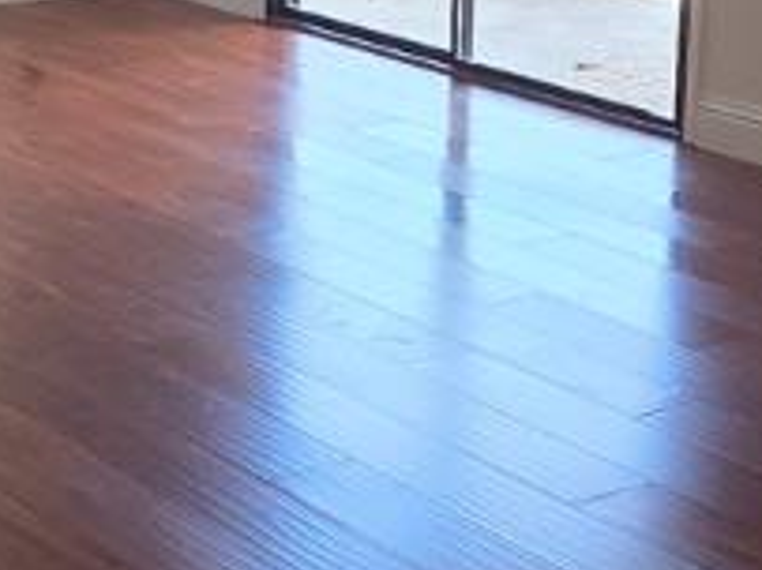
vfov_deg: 15.1
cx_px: 270
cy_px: -9
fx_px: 2112
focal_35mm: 96
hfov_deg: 20.4
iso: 64
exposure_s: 1/120
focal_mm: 2.2
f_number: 1.9
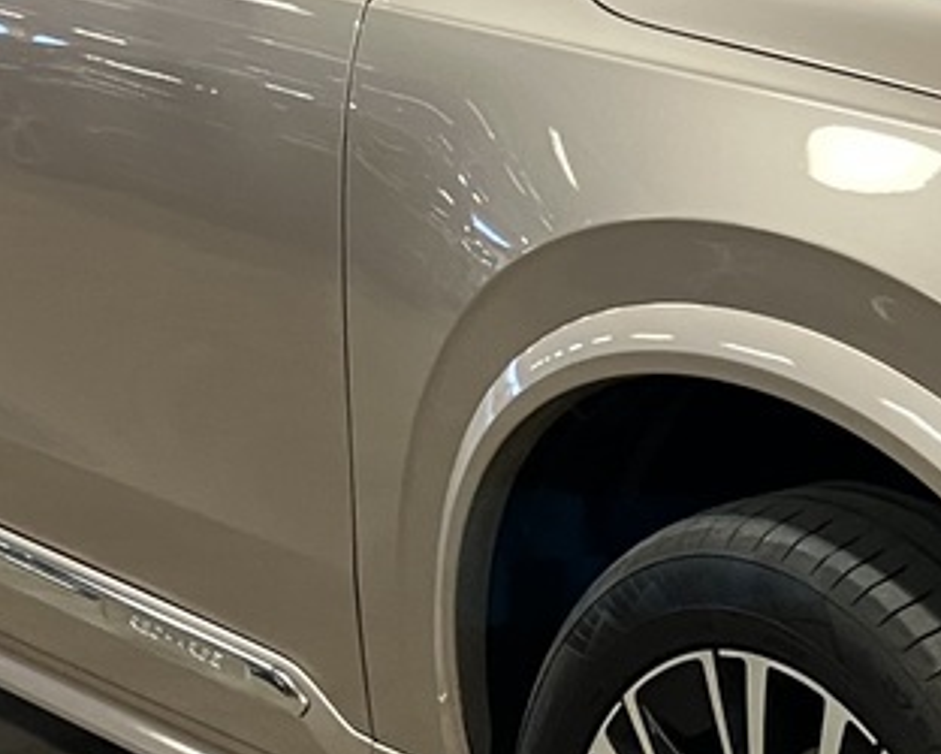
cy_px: 66
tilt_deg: -6.4
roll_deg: +0.8
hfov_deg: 14.9
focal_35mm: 126
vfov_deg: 12.2
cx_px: 1050
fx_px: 3511
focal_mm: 3.99
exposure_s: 1/50
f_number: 1.8
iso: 125
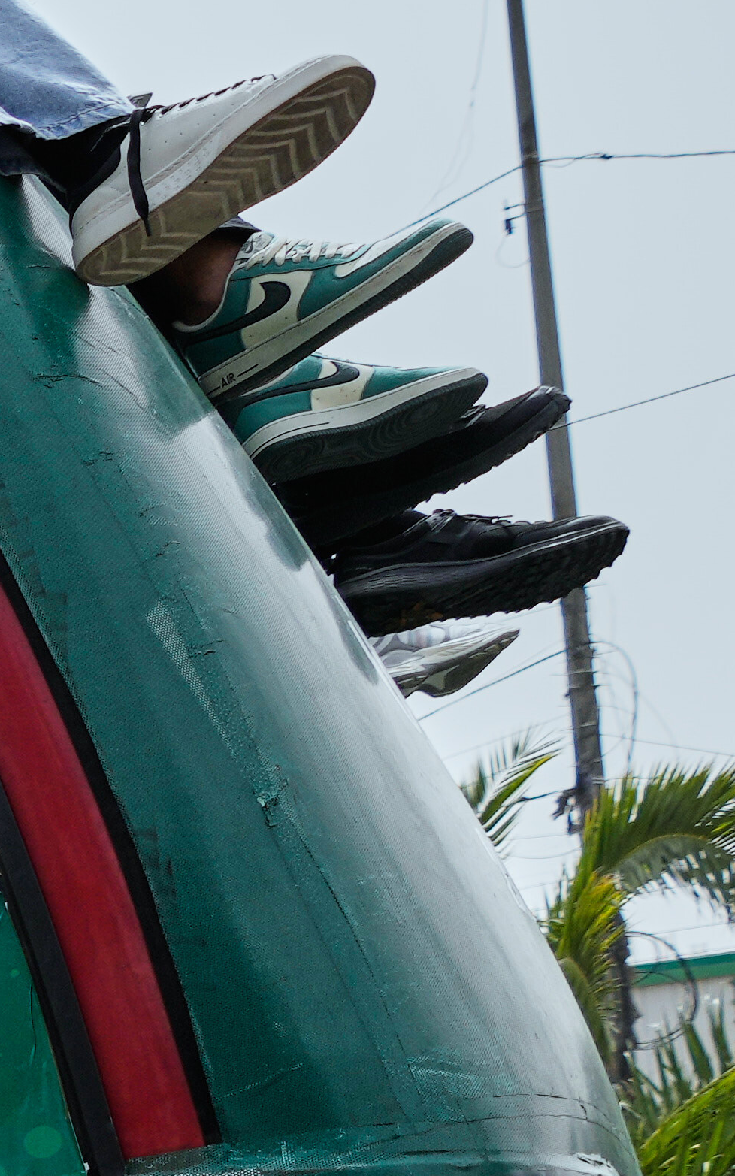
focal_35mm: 90
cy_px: 1320
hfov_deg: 8.6
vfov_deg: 21.7
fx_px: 2885
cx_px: -2060
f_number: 2.8
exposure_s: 1/2500
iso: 160
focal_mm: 16
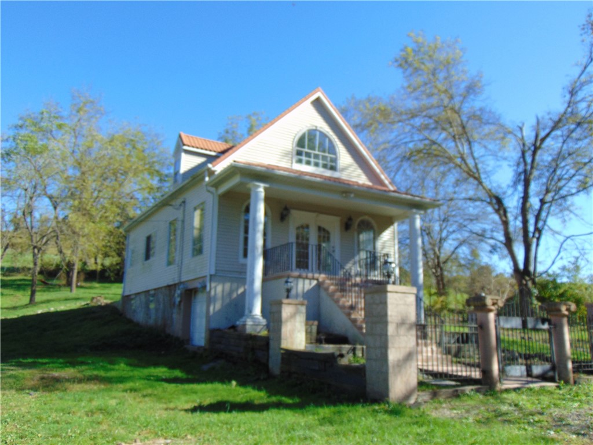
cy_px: 222
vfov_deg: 46.8
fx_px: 514
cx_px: 296
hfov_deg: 60.0
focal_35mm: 30
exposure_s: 1/500
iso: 80
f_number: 3.1
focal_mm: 5.4
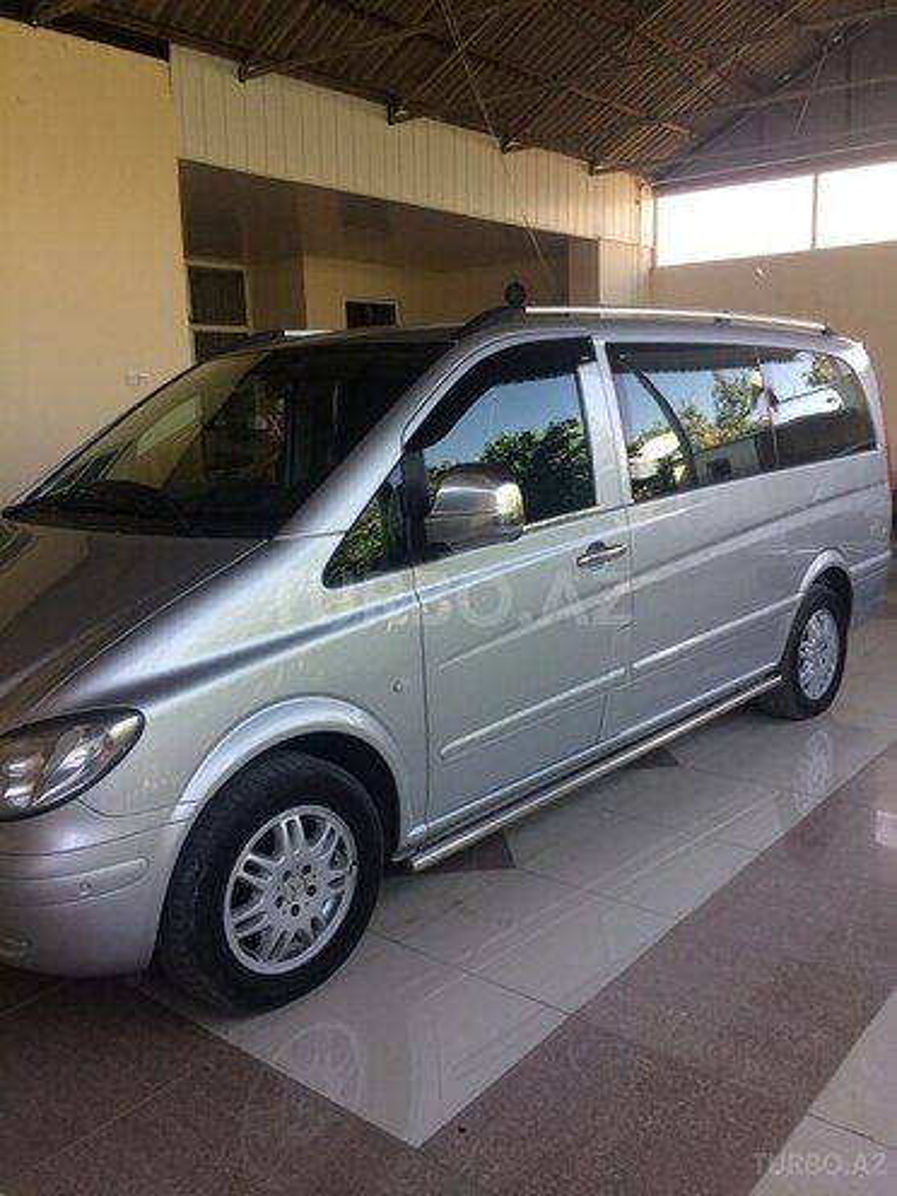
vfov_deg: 61.7
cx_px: 448
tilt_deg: -13.3
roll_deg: +2.7
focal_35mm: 29
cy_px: 598
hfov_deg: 48.2
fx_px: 1002
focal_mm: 4.15
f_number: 2.2
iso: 32
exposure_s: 1/104
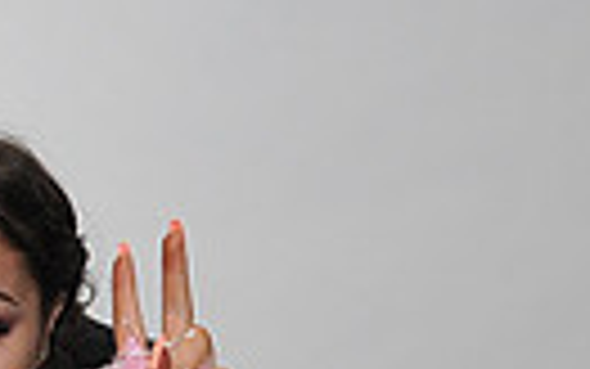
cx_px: -522
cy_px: 423
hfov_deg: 10.3
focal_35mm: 189
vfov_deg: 6.9
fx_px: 3040
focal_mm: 42
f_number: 8
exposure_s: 1/60
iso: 1000
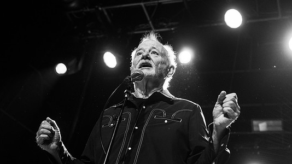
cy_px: 101
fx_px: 519
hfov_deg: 31.3
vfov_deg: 18.0
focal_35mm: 67
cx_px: 111
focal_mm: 48
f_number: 3.2
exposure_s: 1/640
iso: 2500
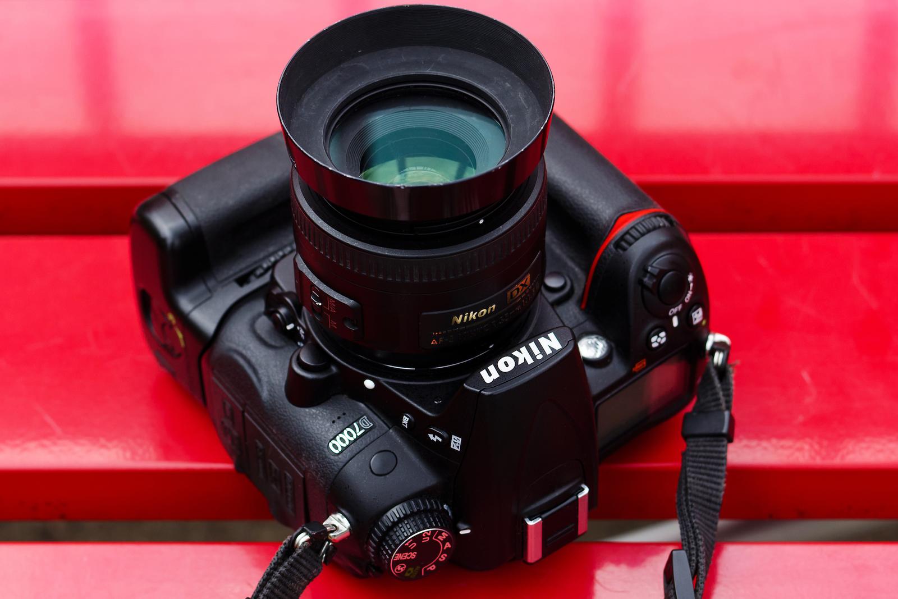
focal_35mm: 75
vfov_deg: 18.2
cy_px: 300
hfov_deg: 27.0
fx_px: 1871
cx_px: 449
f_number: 4.8
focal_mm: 50
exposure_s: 1/500
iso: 200
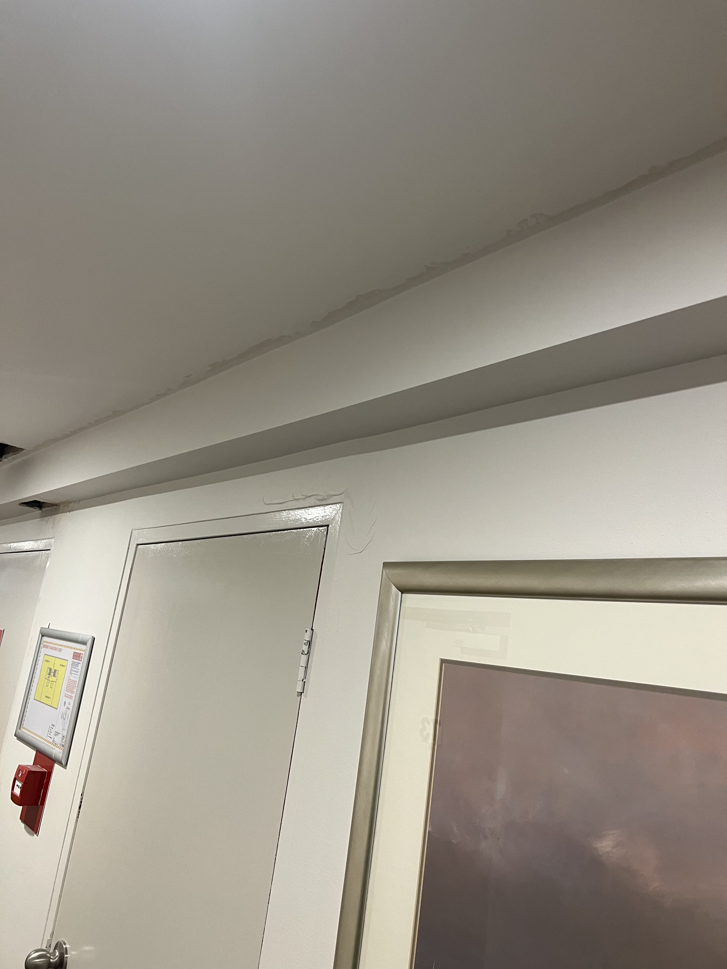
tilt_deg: +13.2
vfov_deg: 67.3
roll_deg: -7.4
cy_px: 484
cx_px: 364
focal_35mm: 26
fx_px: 728
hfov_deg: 53.1
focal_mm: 5.7
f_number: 1.5
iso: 80
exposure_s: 1/50
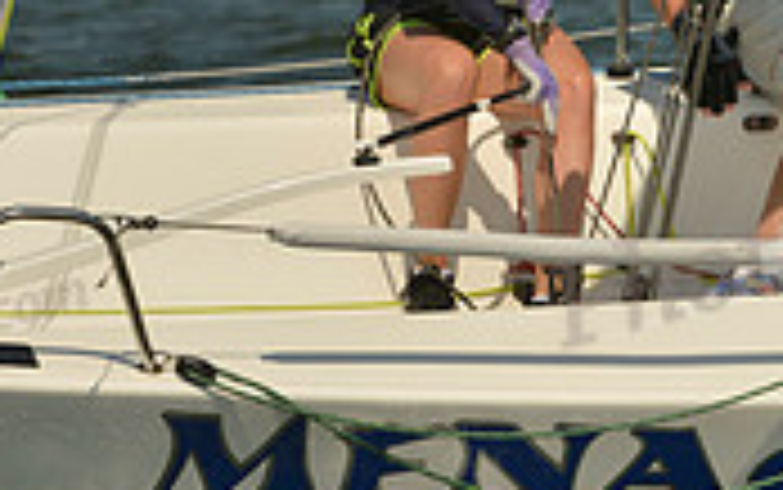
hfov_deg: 2.4
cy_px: 61
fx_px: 18897
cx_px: 324
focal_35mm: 885
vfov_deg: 1.5
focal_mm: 260
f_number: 11
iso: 280
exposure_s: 1/1250
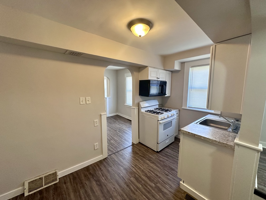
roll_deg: -0.7
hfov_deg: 102.1
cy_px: 100
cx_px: 133
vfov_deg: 85.7
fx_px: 108
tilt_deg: -5.8
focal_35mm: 14
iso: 320
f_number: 2.2
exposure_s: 1/120
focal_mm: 2.22
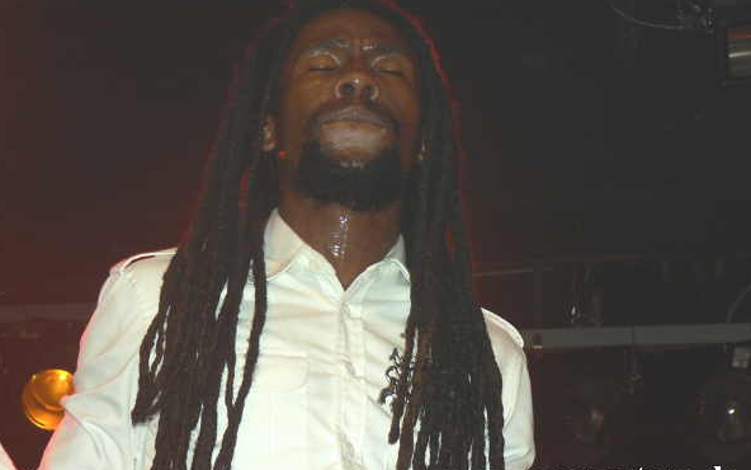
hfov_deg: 23.8
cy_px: 212
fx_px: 1781
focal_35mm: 87
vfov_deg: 15.0
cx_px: 376
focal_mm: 14
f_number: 3.2
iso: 100
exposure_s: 1/60
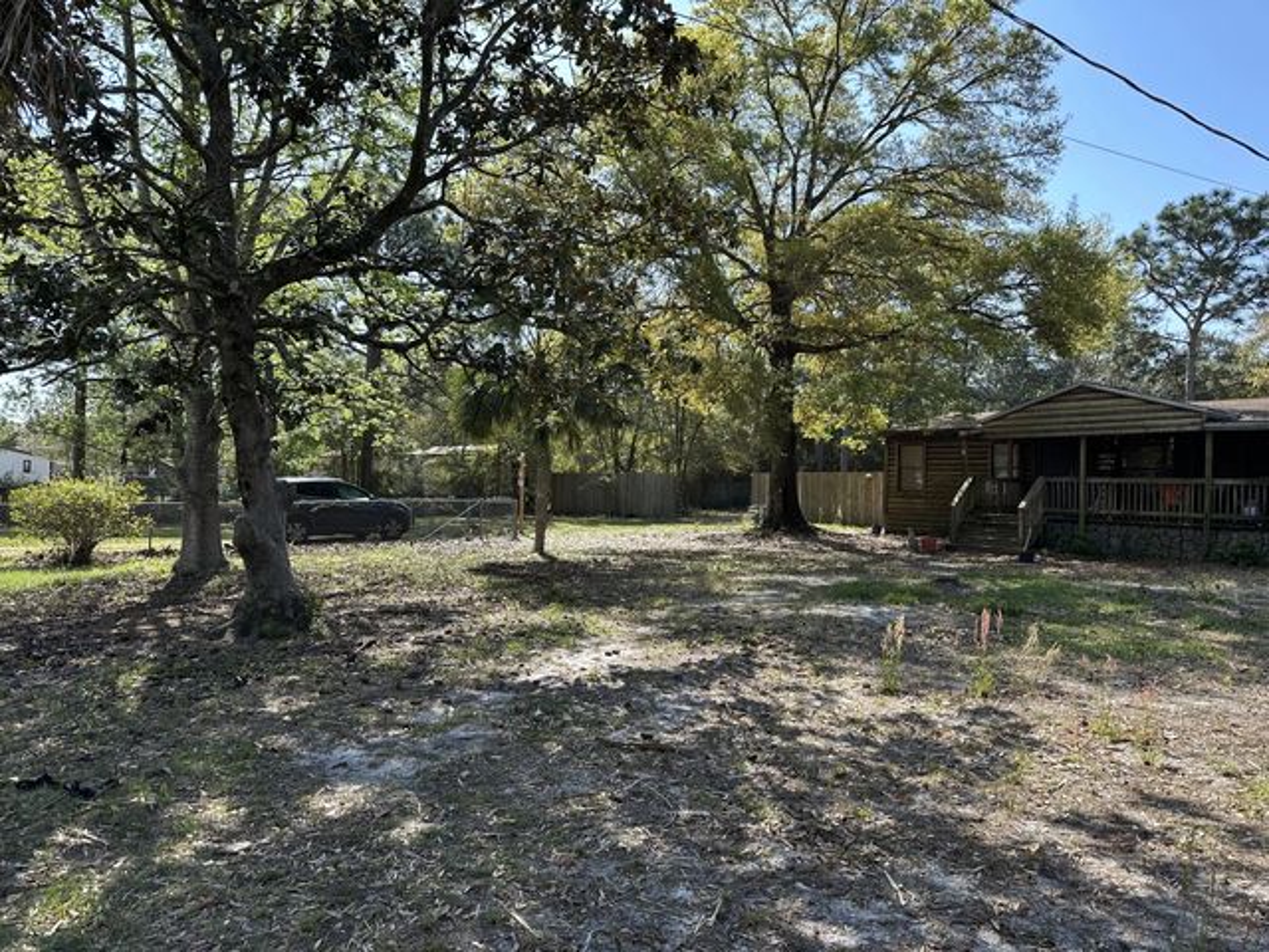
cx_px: 634
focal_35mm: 24
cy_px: 476
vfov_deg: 56.8
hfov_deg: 71.6
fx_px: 880
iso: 80
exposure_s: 1/1321
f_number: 1.78
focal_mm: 6.86
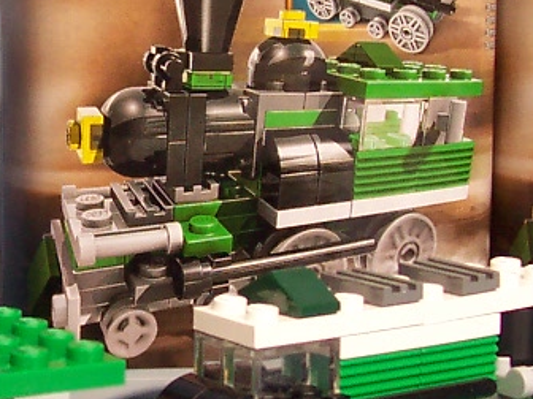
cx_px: 141
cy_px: 203
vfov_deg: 11.2
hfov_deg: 14.9
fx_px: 2032
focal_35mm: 132
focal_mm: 5.6
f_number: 2.8
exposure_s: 1/180
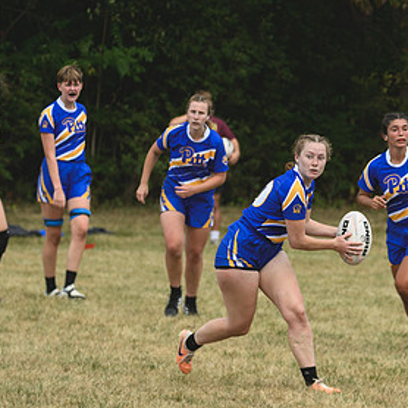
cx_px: 360
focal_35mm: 559
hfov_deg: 3.1
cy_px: 220
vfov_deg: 3.1
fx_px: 7454
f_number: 5.3
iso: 220
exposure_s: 1/1000
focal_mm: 210
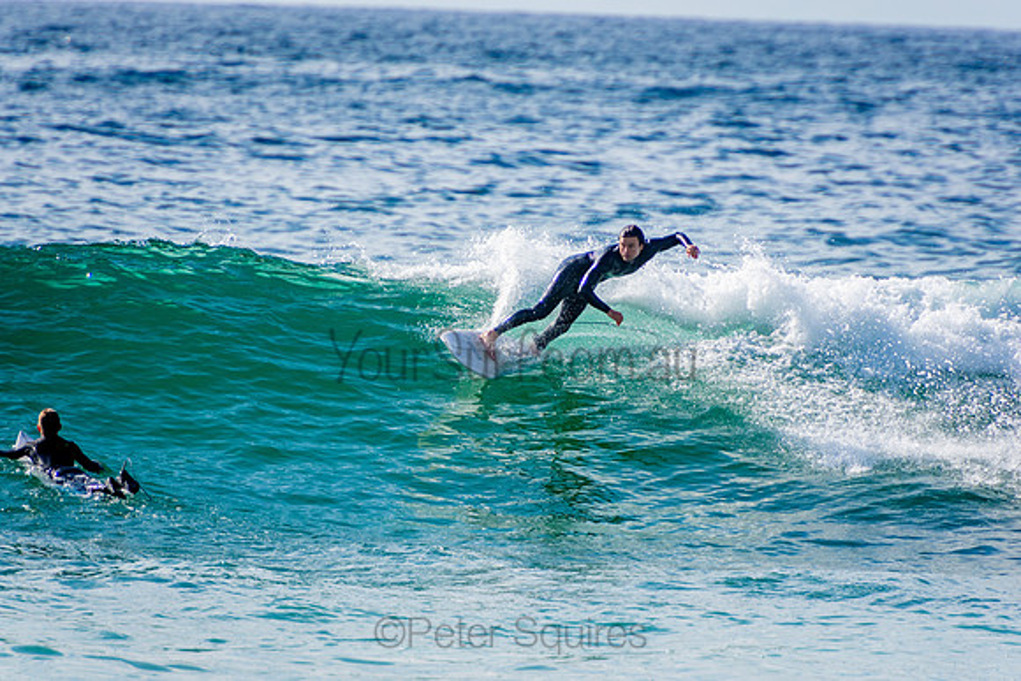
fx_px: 17020
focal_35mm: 600
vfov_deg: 2.3
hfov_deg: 3.4
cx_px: 510
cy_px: 340
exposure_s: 1/2000
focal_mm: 400
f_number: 5.6
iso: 320
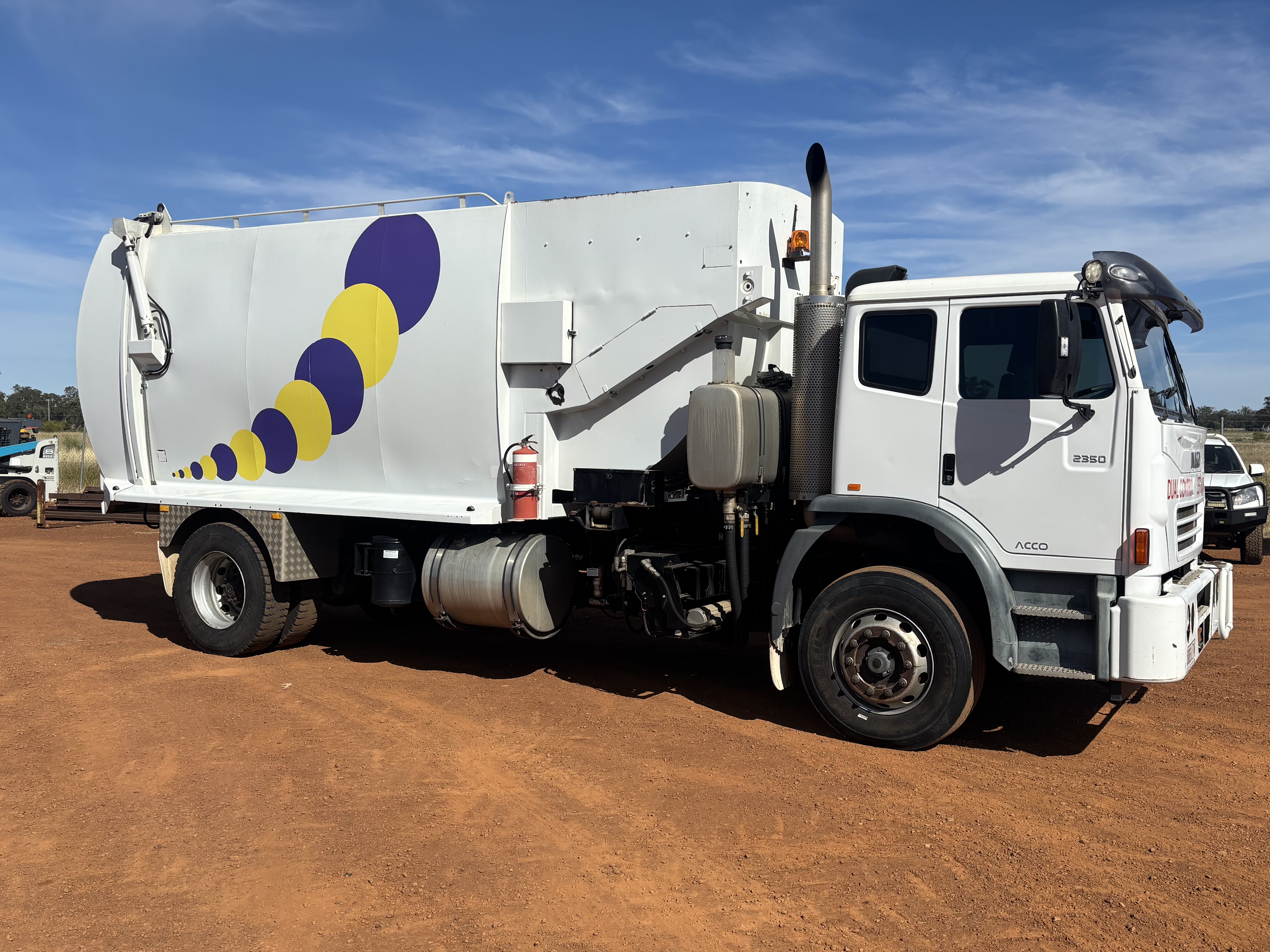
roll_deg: +1.8
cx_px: 675
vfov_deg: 44.2
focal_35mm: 32
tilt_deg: -2.4
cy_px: 493
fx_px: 1174
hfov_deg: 56.8
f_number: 1.6
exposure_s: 1/5952
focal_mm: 5.96
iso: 50
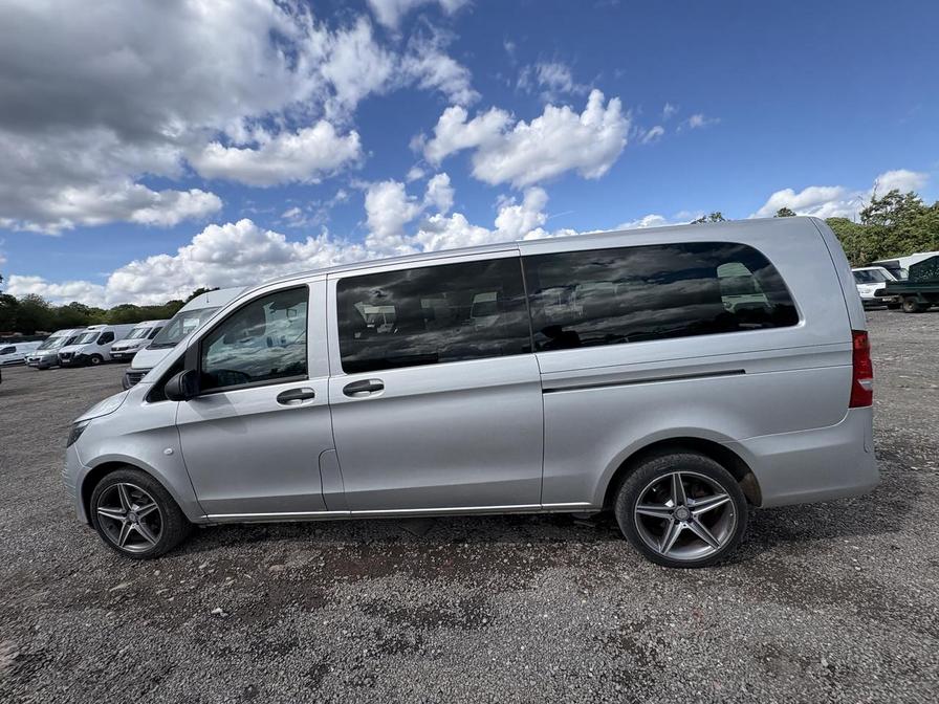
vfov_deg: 85.7
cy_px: 352
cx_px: 470
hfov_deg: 102.1
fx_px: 380
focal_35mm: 14
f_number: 2.2
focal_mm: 2.22
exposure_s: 1/1789
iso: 50
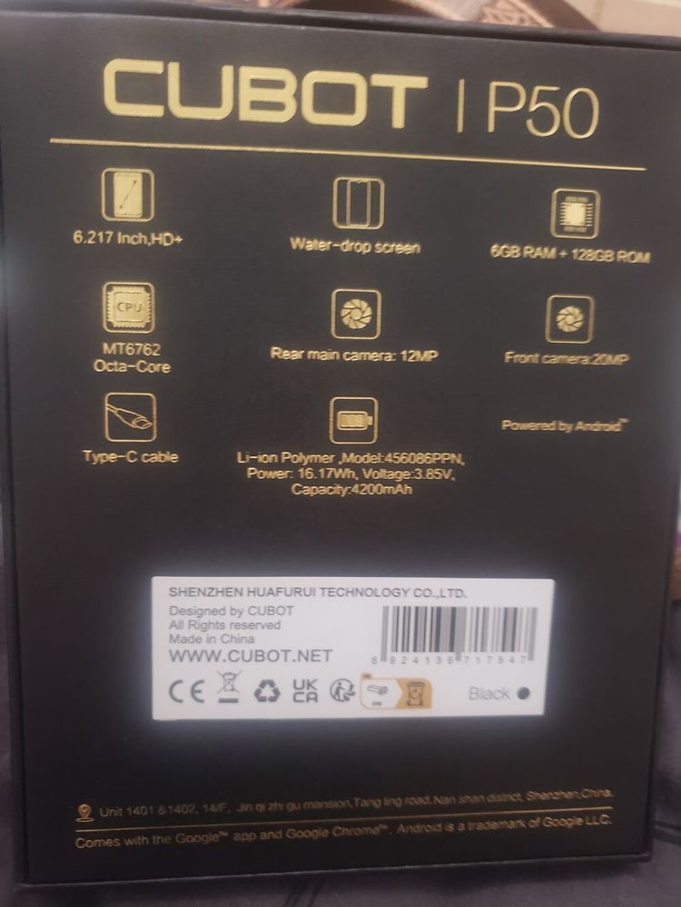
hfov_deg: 53.1
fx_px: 682
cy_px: 454
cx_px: 340
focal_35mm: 26
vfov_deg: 67.3
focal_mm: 4.3
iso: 500
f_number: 1.5
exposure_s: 1/10
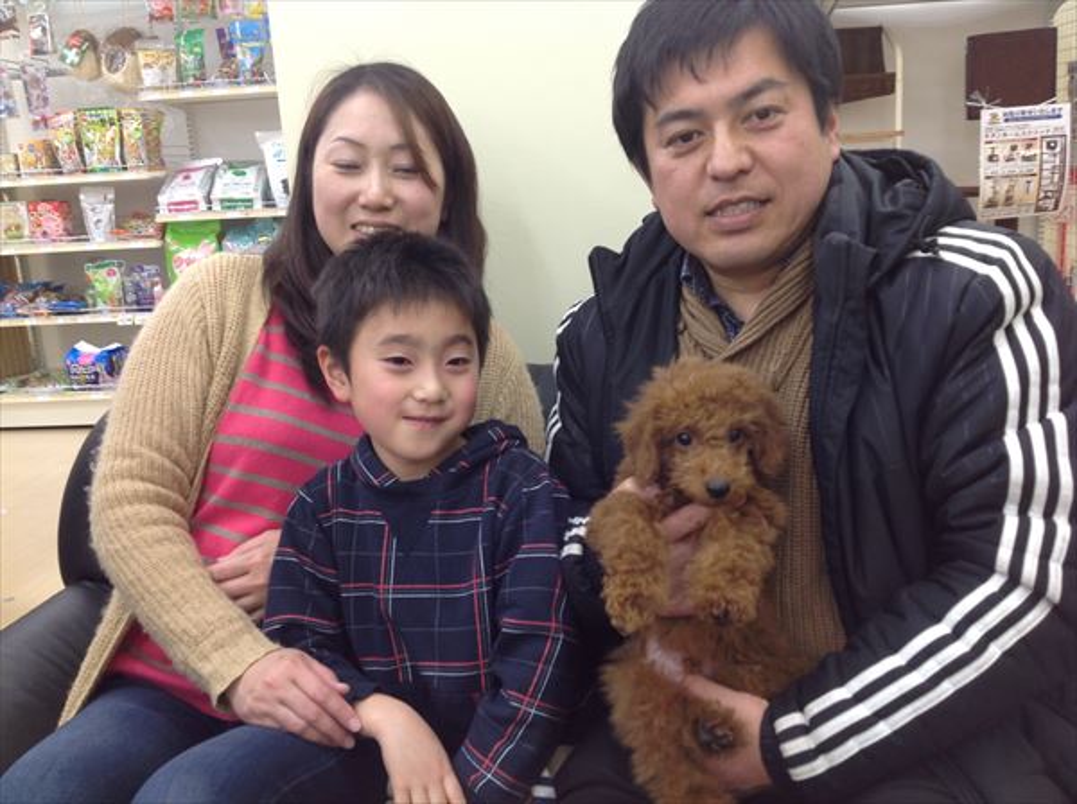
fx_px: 1087
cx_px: 538
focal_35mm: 35
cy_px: 402
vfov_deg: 40.6
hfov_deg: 52.7
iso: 50
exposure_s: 1/17
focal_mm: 4.28
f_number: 2.4
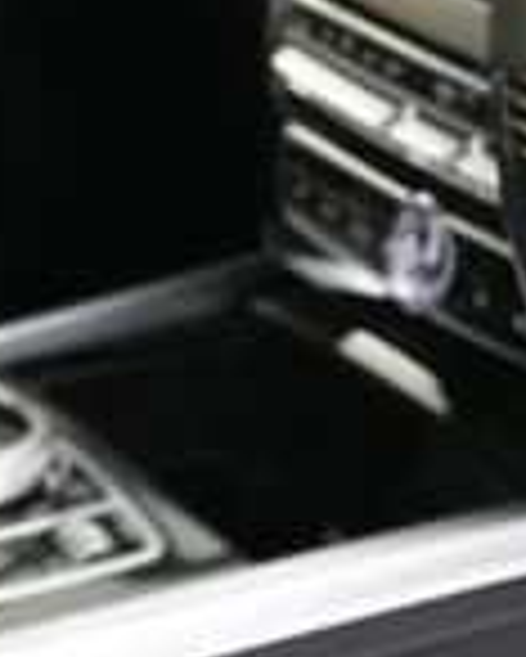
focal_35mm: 128
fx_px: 2488
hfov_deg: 10.7
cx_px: 1164
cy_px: -25
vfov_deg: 14.7
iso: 1000
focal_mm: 18
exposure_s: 1/30
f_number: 3.5
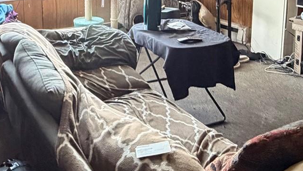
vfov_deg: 23.3
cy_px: -7
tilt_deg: -10.5
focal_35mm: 49
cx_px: 87
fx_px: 394
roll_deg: +1.3
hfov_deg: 41.2
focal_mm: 2.22
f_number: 2.2
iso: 400
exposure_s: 1/60
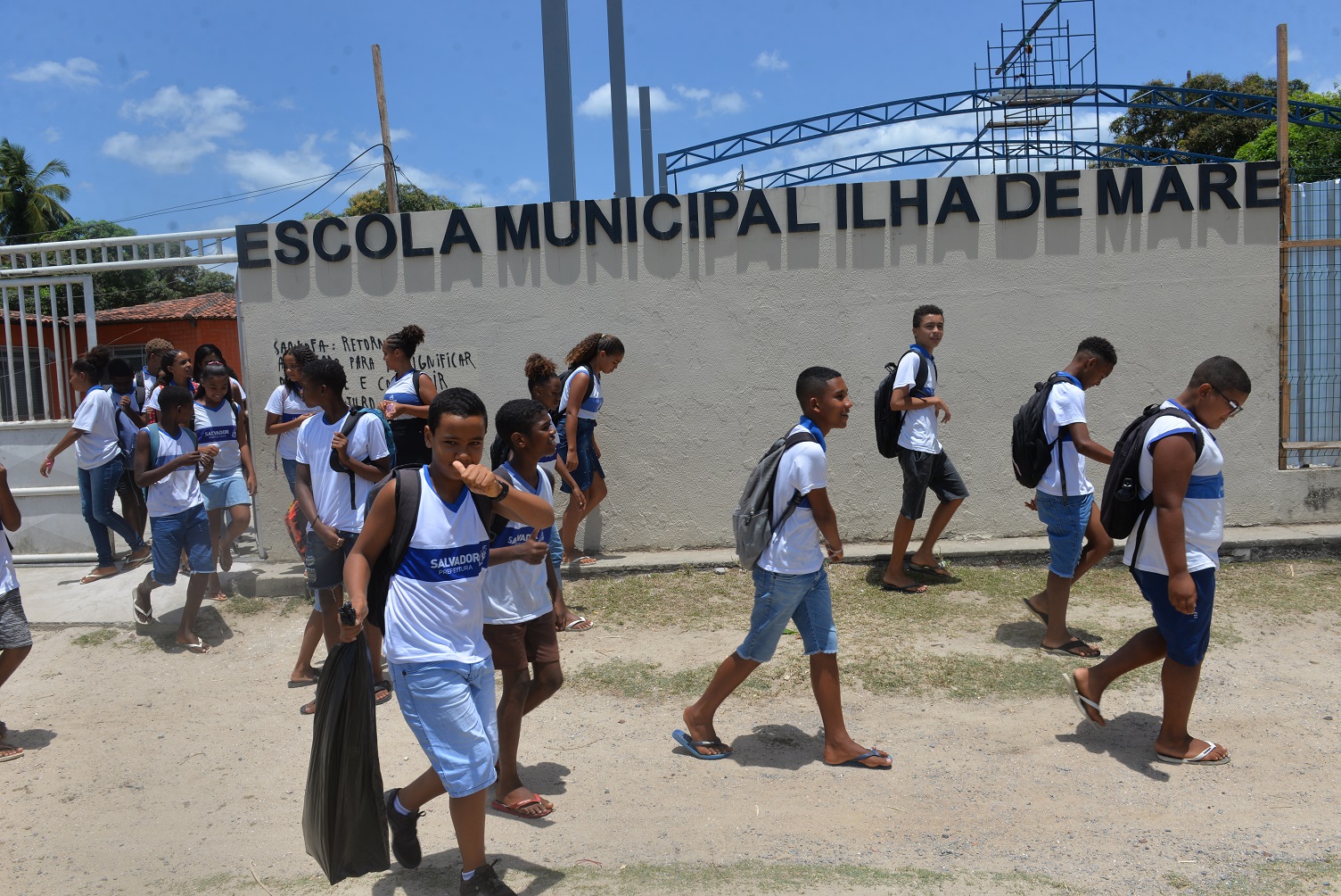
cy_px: 448
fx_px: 894
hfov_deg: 73.7
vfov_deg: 53.2
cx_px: 670
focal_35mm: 24
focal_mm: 24
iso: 100
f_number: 9
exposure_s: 1/320
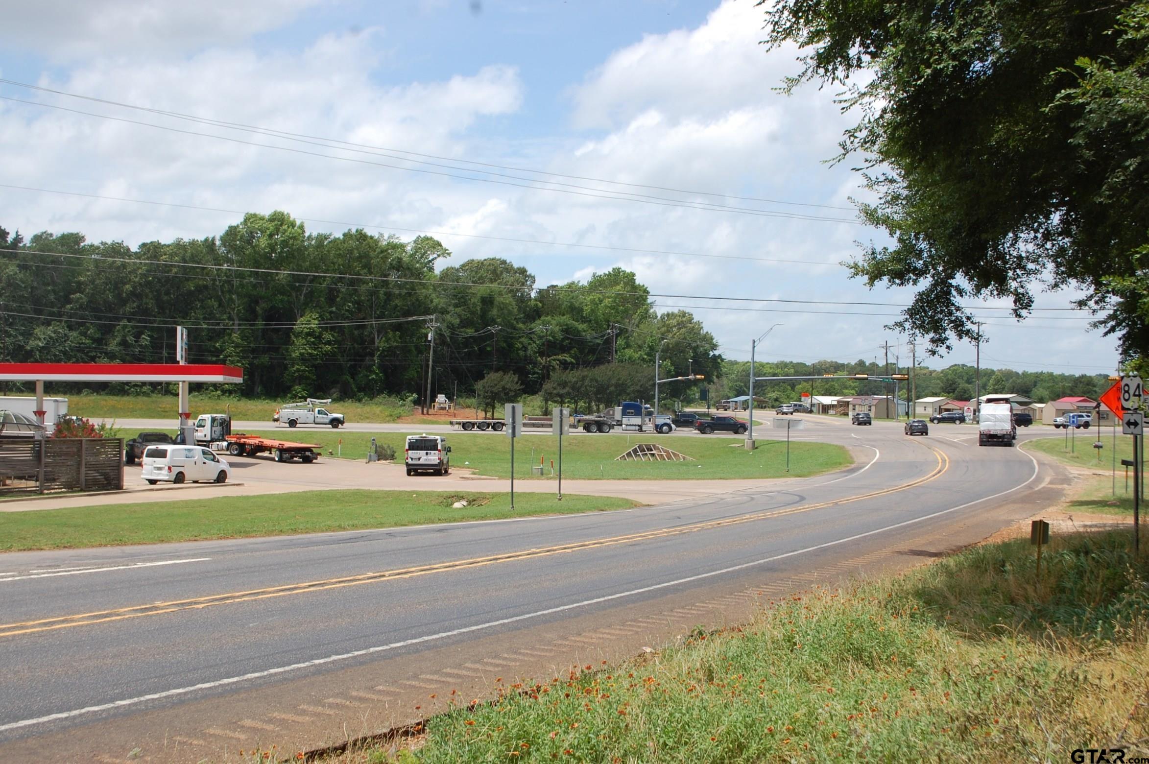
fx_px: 1244
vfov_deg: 34.2
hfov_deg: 49.6
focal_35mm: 39
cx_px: 574
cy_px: 382
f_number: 10
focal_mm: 26
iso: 200
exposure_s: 1/400
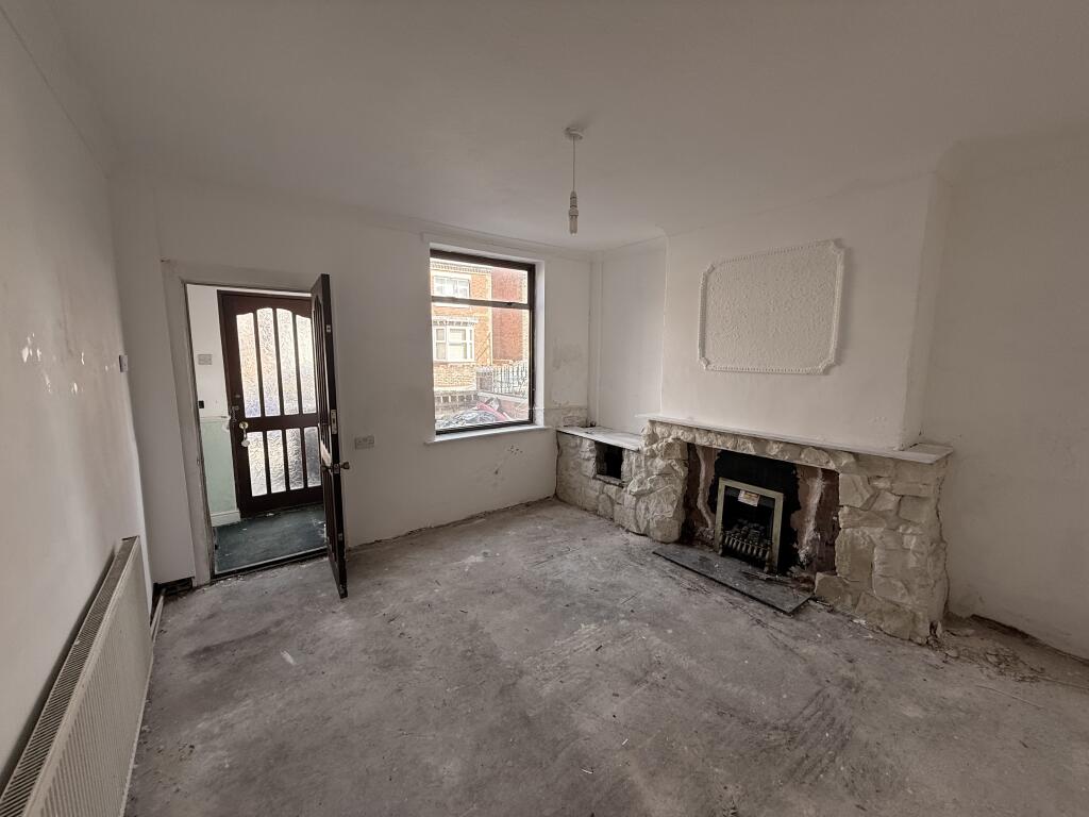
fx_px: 440
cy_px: 408
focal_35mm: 14
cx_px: 544
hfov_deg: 102.1
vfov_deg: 85.7
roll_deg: -0.3
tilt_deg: -7.0
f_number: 2.2
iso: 80
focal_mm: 2.22
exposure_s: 1/99
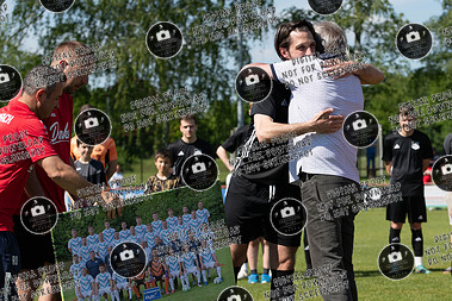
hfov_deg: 16.2
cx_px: 297
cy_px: 131
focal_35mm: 126
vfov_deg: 10.9
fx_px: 1583
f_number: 4
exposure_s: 1/800
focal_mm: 78
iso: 80
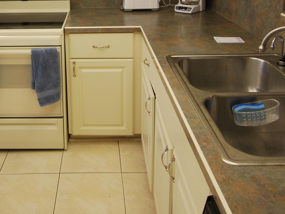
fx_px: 321
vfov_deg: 34.2
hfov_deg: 46.7
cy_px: 10
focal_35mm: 39
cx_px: 84
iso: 200
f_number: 4
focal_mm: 12
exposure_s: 1/30
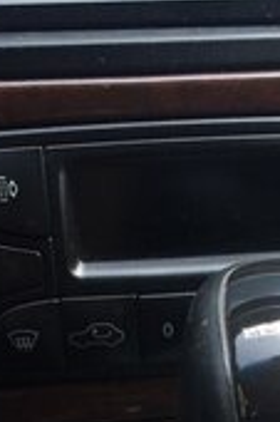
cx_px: 225
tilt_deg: -46.0
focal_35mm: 88
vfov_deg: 20.2
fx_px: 1029
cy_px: 613
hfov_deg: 15.4
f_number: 2.2
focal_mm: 4.15
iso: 32
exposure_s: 1/50
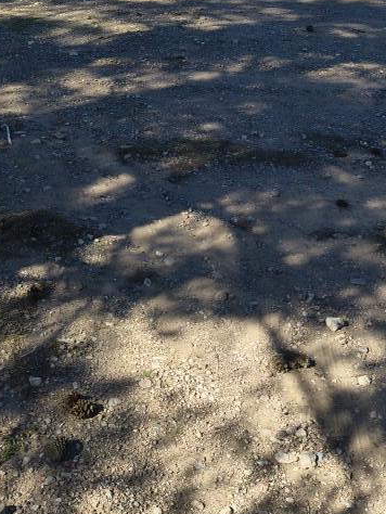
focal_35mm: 54
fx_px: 802
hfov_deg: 27.1
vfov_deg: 32.3
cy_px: -16
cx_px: 195
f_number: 1.7
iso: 100
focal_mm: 4.68
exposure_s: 1/1014
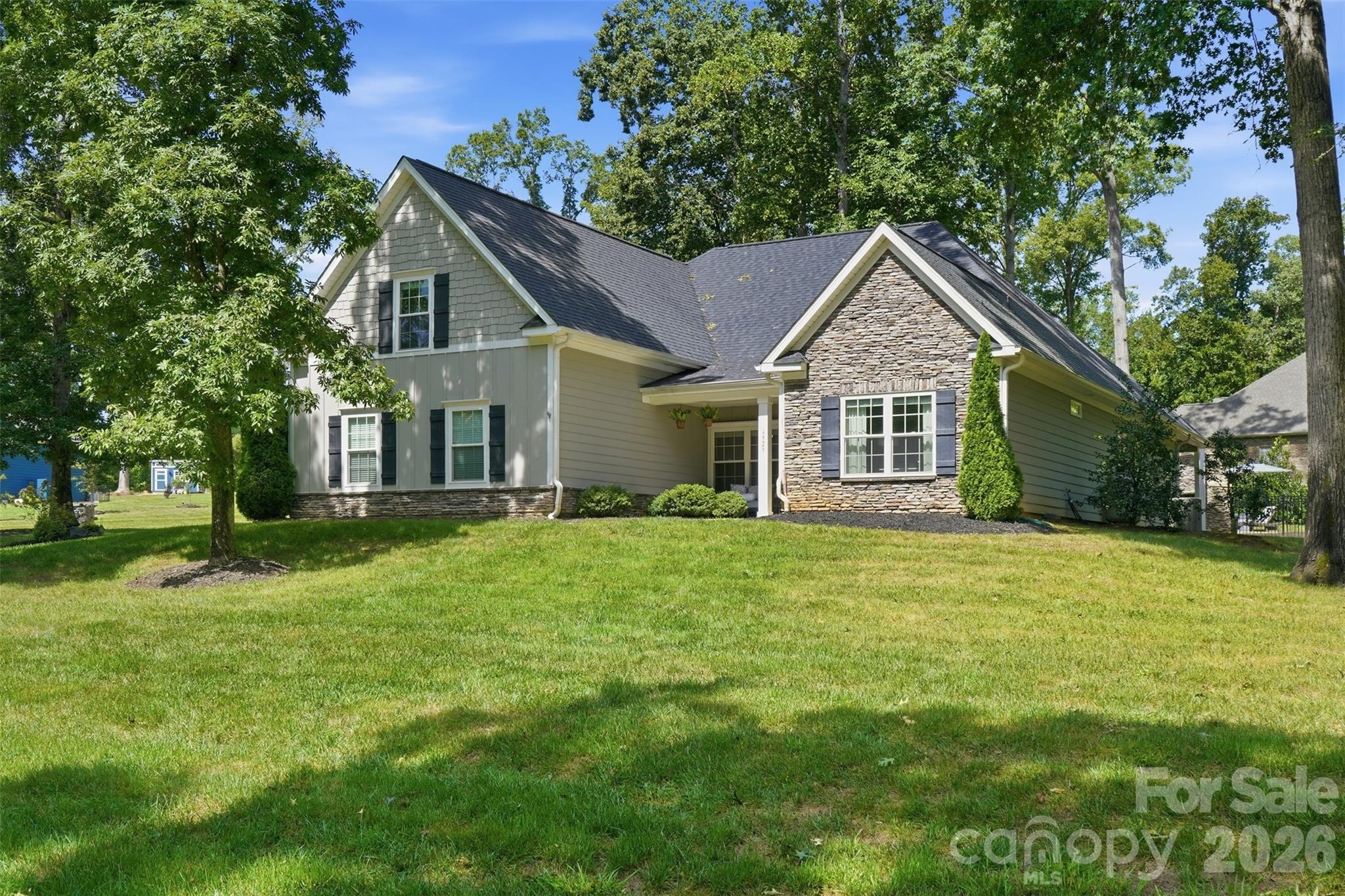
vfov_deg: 36.9
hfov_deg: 53.1
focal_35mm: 36
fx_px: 1345
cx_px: 672
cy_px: 448
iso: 100
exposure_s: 1/125
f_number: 8
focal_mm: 36
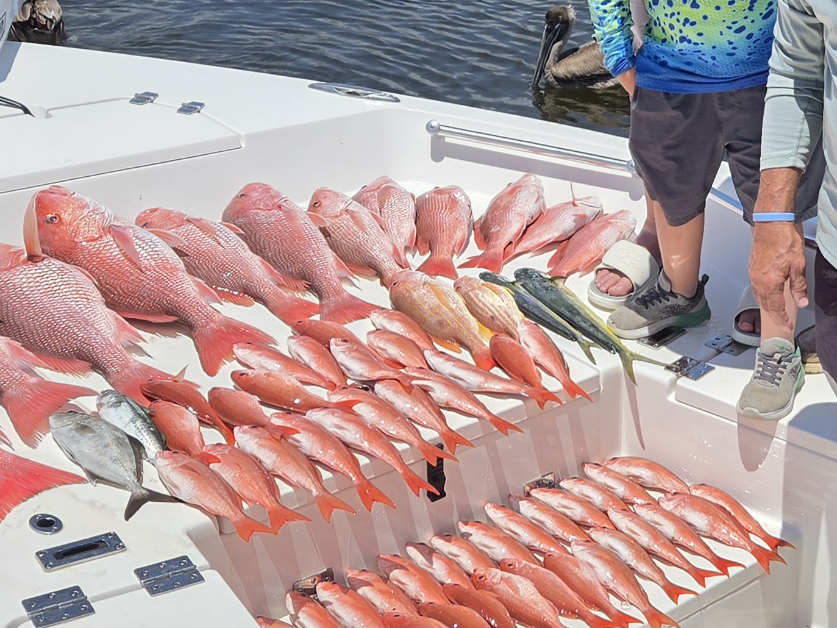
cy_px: 147
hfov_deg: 28.0
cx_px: 740
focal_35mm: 67
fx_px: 1620
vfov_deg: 21.7
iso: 64
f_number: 1.8
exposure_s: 1/7734
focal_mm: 5.4
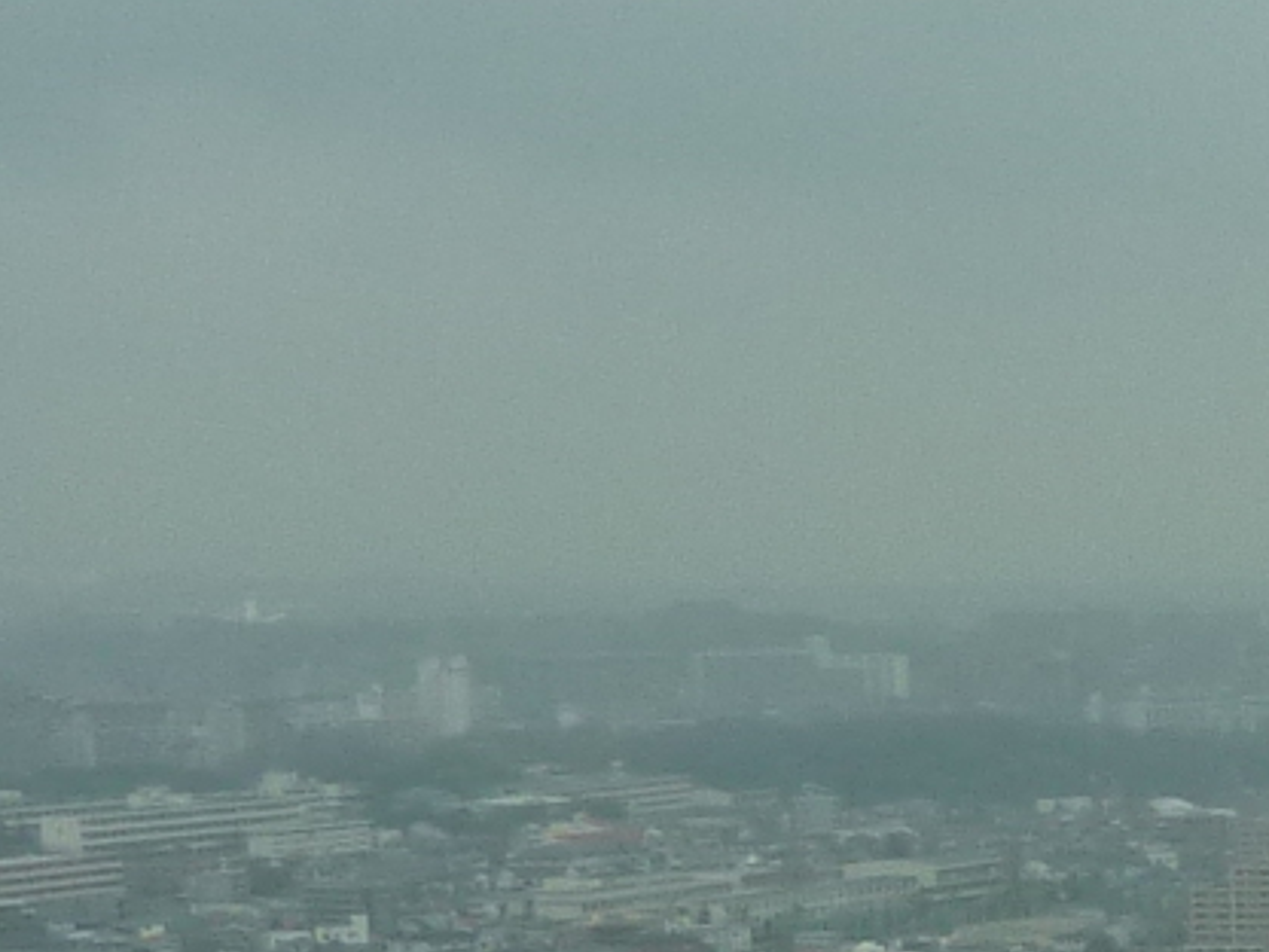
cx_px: 3023
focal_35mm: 123
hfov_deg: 12.6
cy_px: 860
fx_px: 4509
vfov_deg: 12.0
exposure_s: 1/500
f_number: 5
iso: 125
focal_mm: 4.1
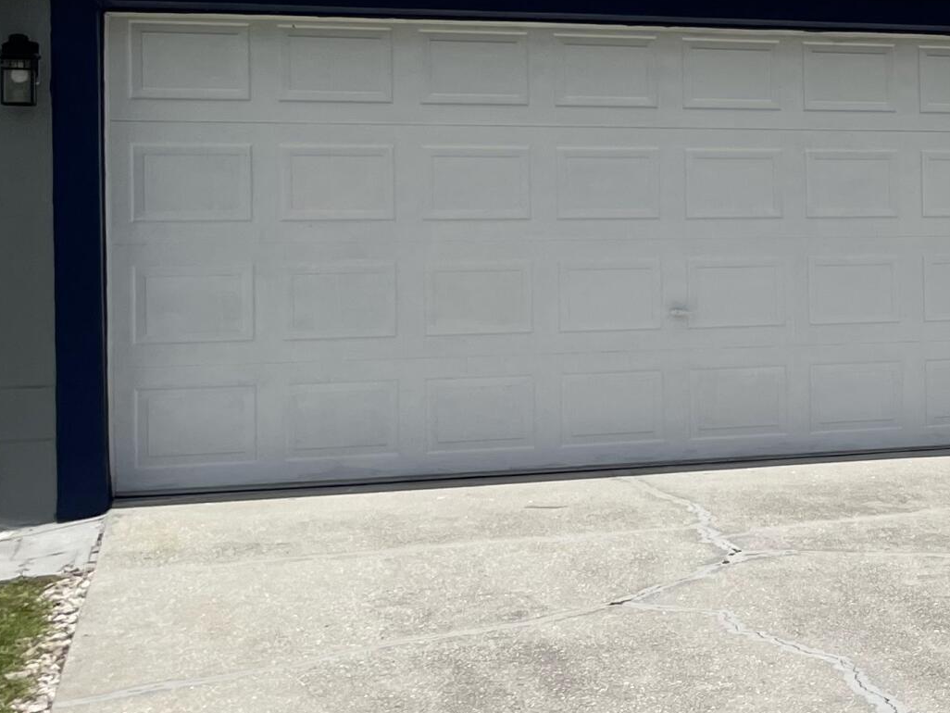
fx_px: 2086
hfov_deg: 23.4
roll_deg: +1.2
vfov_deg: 19.3
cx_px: 1145
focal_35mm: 76
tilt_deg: +1.2
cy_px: 250
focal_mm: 4.2
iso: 32
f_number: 1.6
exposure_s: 1/8403
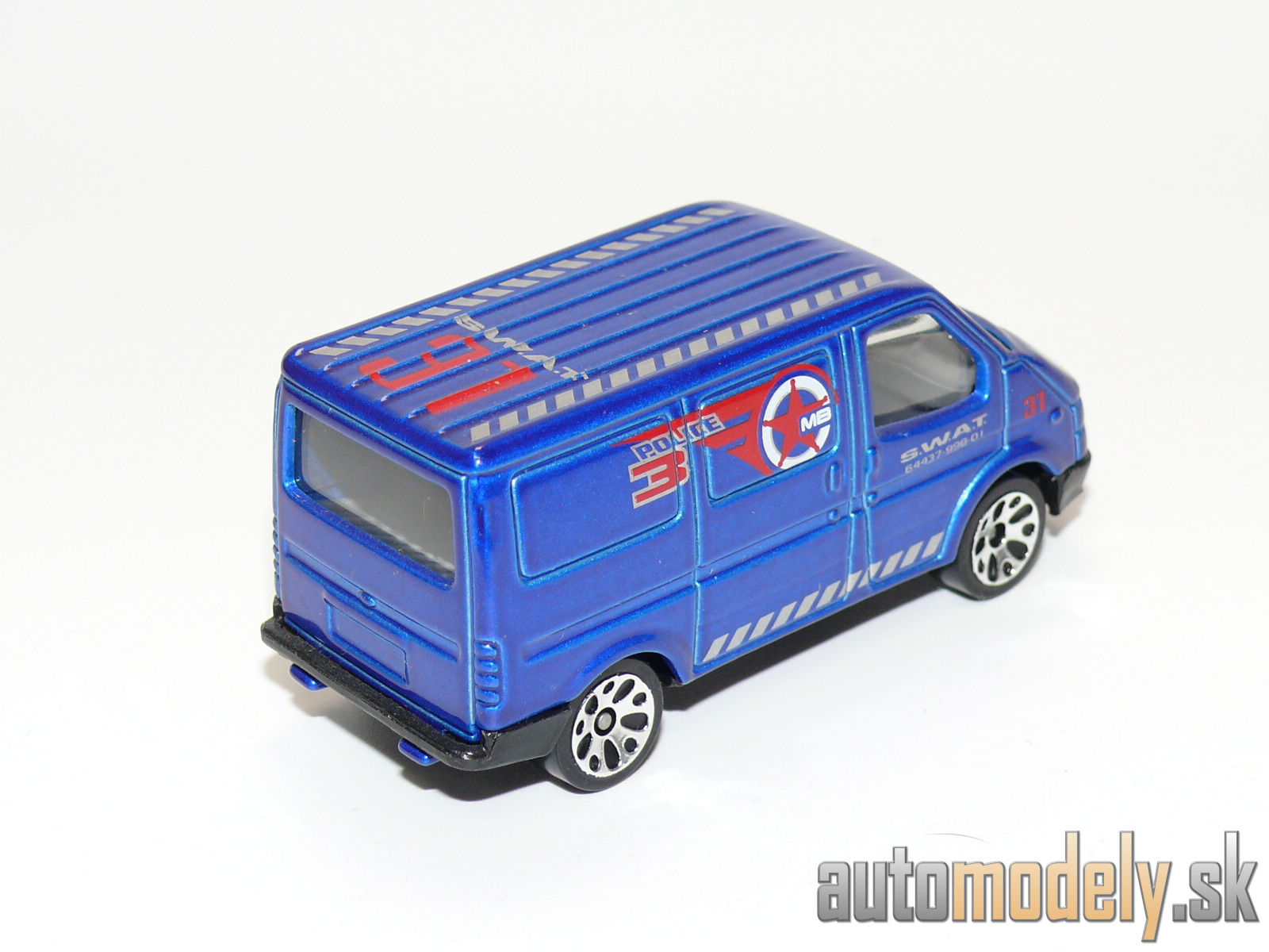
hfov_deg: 22.5
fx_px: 3189
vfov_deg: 17.0
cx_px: 634
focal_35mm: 87
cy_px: 476
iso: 100
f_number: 4
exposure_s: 1/30
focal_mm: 12.4
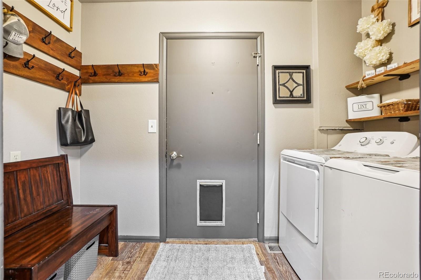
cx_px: 210
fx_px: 175
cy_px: 140
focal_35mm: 15
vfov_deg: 77.3
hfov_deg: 100.4
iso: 400
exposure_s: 1/1.67
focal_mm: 10
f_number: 8
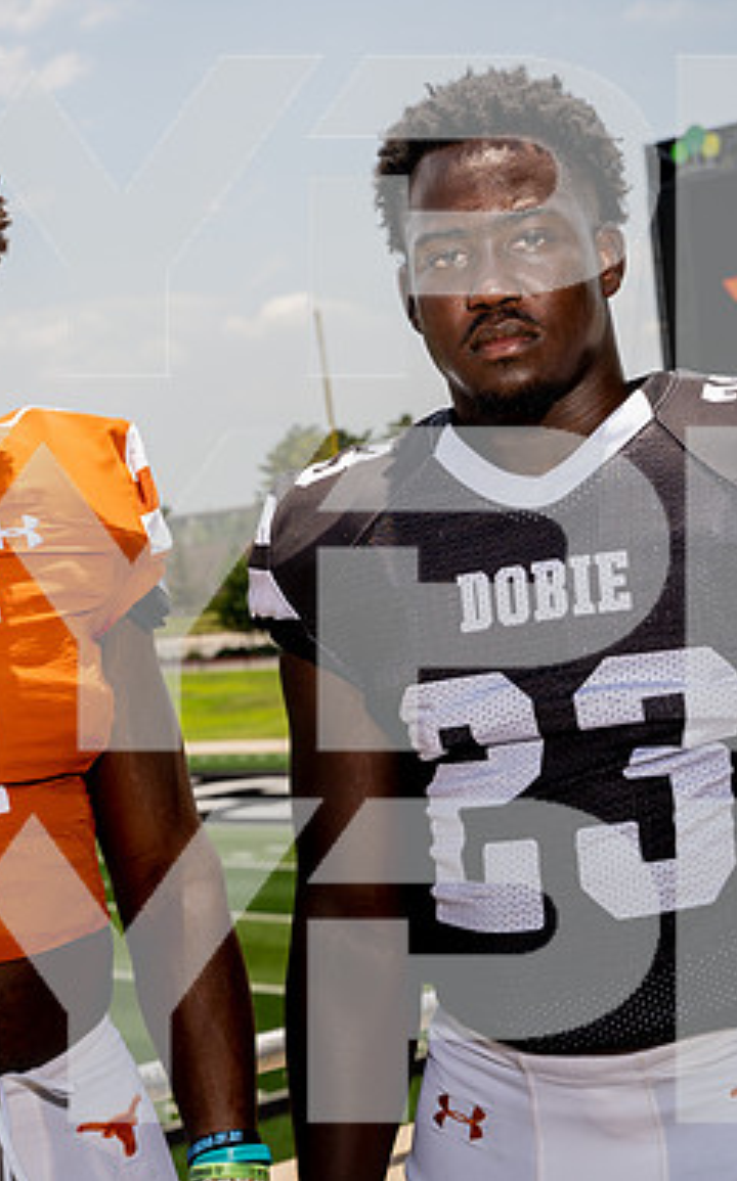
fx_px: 2672
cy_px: 590
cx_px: 258
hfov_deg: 15.7
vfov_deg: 24.9
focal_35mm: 83
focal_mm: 54
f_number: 7.1
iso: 100
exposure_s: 1/250
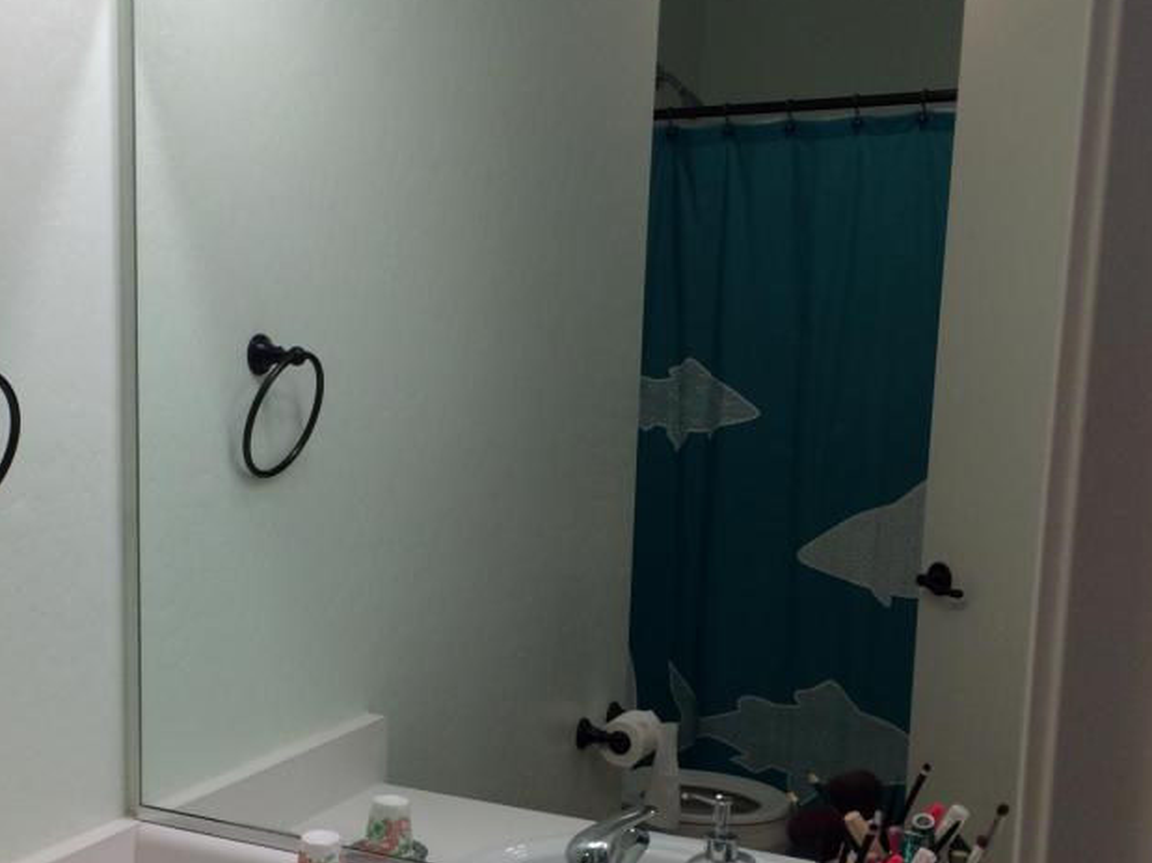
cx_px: 368
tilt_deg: -12.5
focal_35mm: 48
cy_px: 582
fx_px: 1597
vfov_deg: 30.0
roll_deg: -0.3
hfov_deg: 39.1
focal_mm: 4.15
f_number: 2.2
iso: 40
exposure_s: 1/60
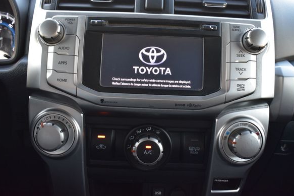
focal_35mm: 35
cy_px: 90
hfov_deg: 55.0
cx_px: 146
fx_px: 282
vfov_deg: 38.3
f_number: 6.3
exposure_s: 1/15
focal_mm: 21
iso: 1000
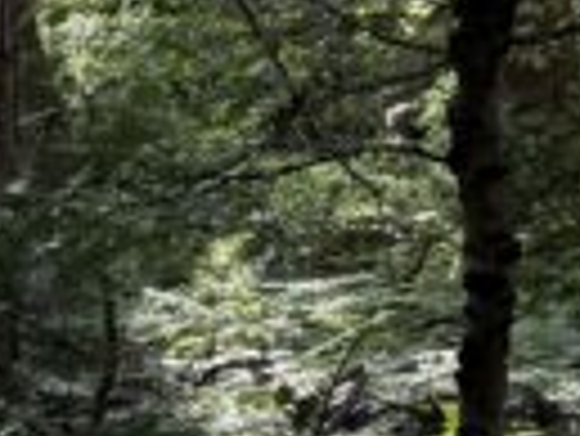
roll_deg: +0.7
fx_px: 3186
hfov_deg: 7.9
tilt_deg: +6.9
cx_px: 2086
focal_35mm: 190
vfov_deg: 7.7
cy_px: -261
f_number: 1.78
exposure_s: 1/299
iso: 80
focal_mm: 6.76
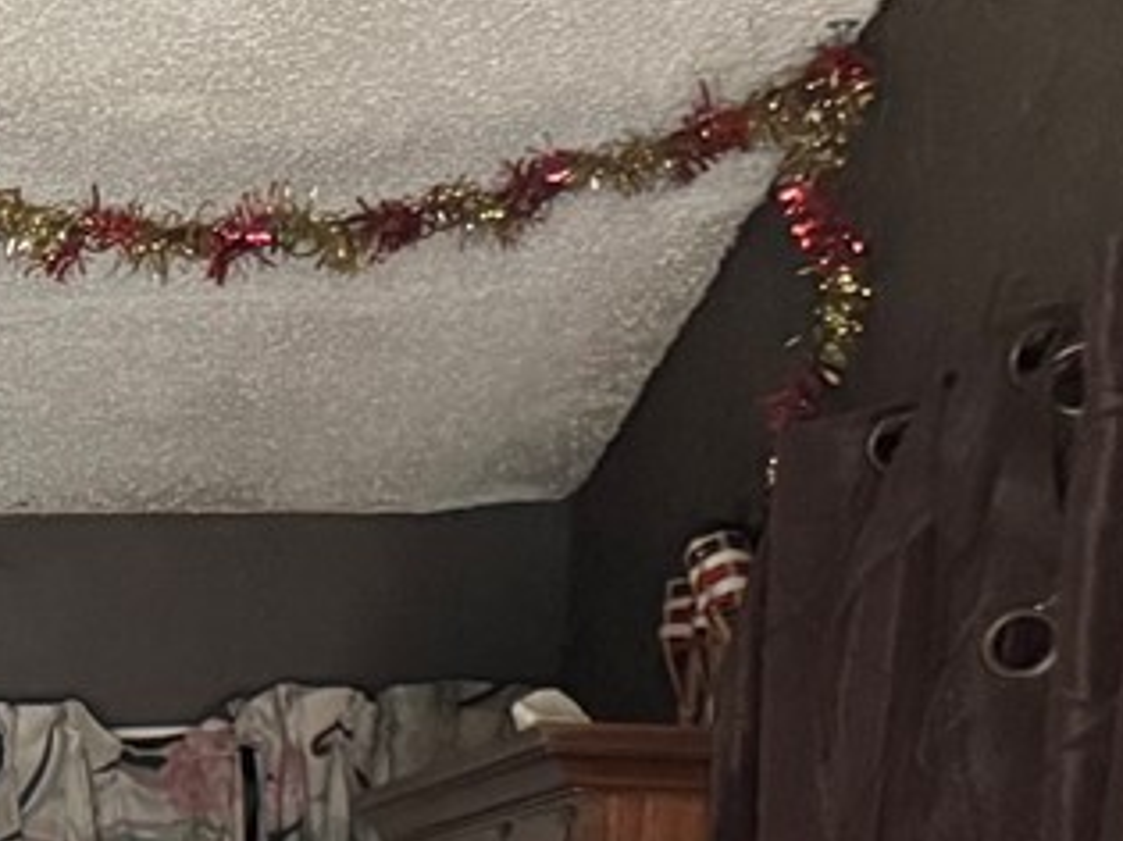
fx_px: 3956
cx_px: -1704
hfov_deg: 12.2
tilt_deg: -5.6
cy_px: 1386
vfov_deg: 11.5
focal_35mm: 122
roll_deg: -0.2
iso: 800
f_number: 1.78
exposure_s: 1/60
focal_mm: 6.76
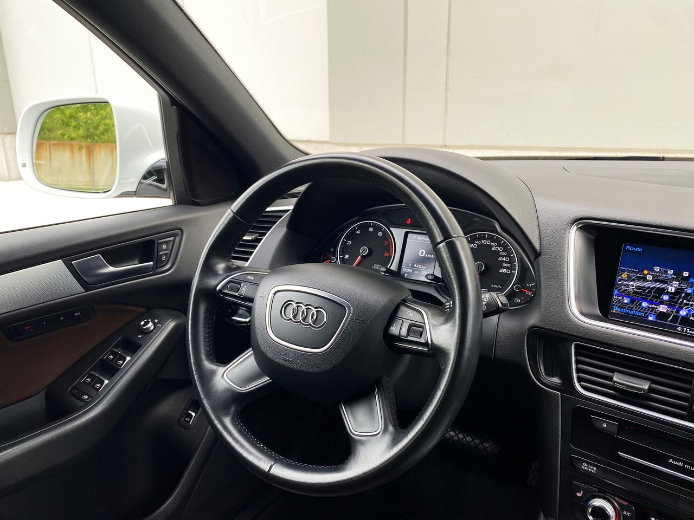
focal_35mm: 26
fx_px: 521
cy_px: 260
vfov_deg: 53.1
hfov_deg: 67.3
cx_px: 347
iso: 50
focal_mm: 4.25
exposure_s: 1/121
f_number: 1.8
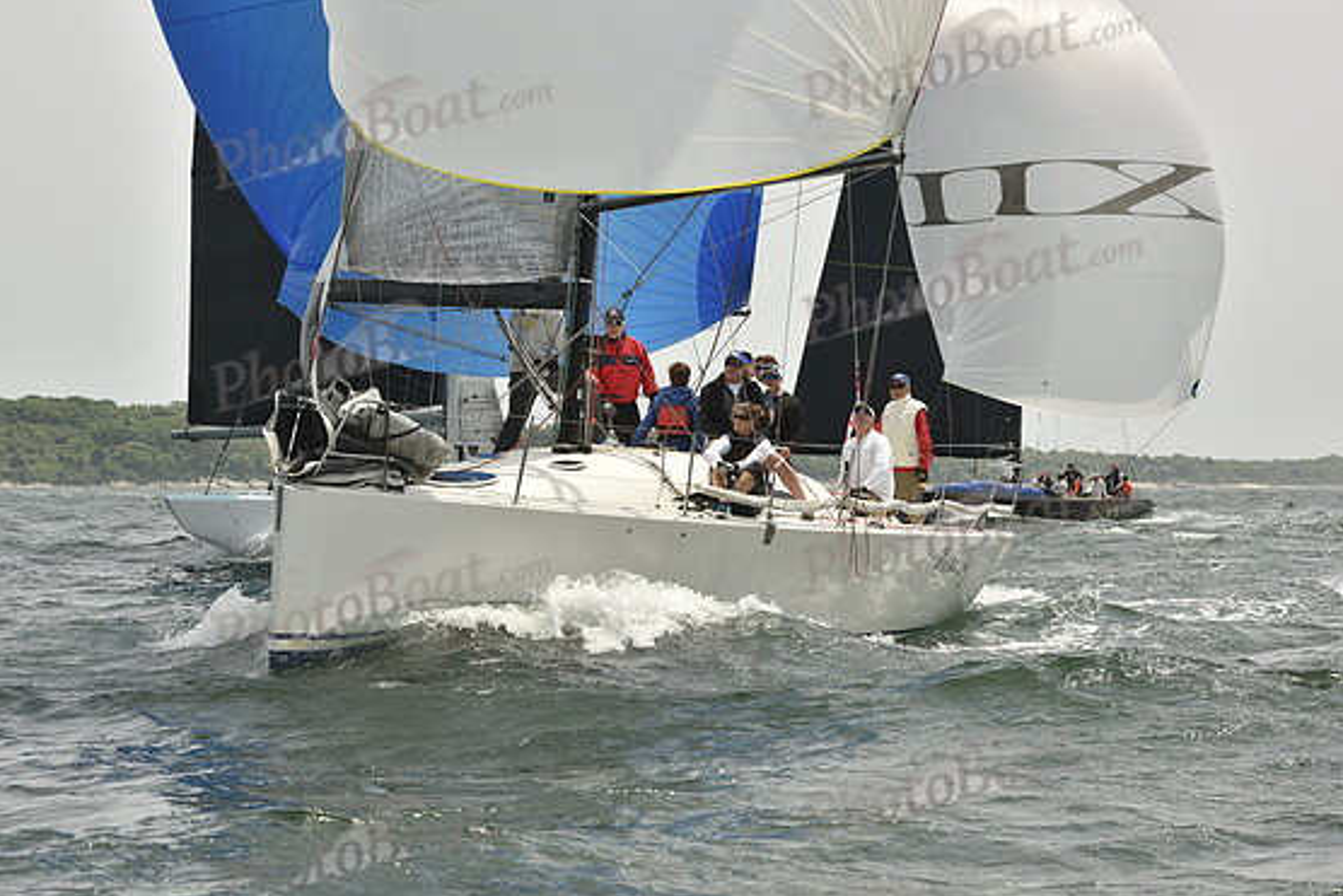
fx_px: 3582
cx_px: 679
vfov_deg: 14.3
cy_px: 441
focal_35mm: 96
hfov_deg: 21.2
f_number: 10
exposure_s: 1/1250
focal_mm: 92
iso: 400
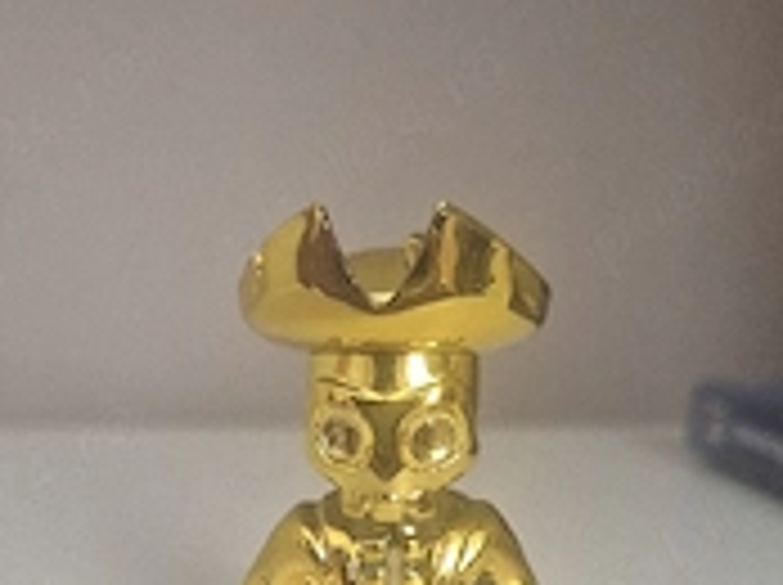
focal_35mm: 53
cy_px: 554
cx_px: 410
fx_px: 1197
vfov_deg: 26.3
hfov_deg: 36.2
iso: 400
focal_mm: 5.4
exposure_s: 1/100
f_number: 1.8
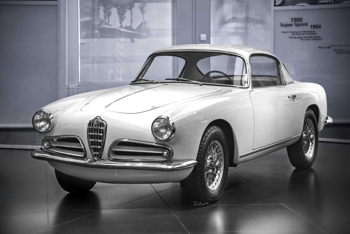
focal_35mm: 85
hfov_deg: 23.9
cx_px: 175
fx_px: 827
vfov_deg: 16.1
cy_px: 117
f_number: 4
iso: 500
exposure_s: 1/50
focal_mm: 85
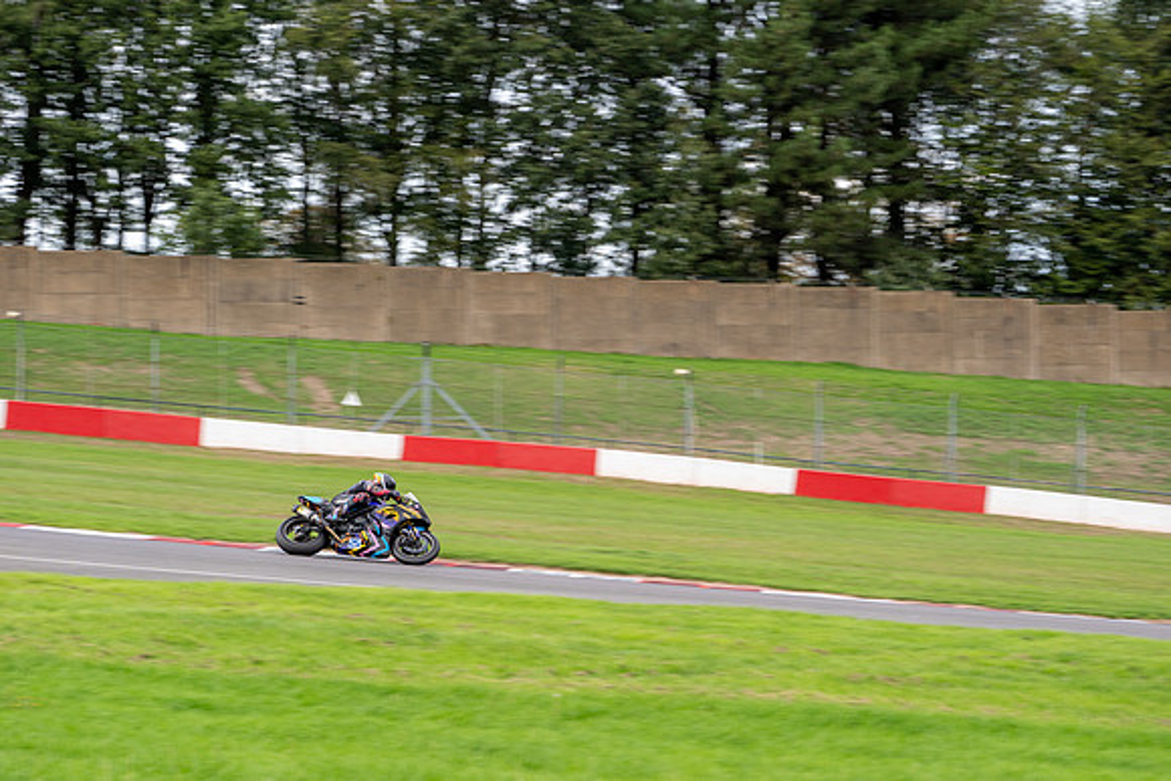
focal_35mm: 100
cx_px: 586
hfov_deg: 20.4
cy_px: 390
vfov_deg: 13.7
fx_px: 3253
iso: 320
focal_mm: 100
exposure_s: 1/400
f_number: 5.6
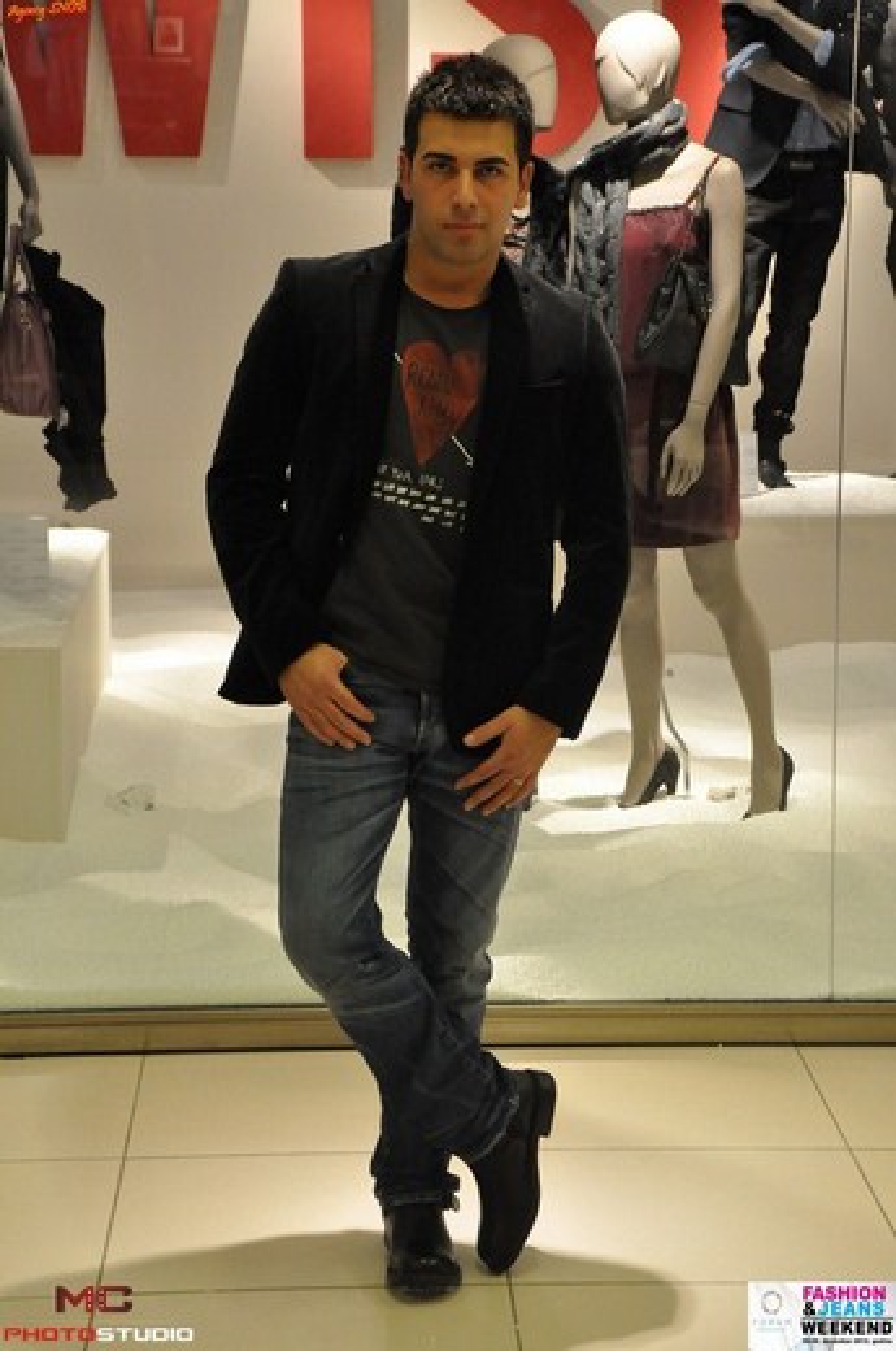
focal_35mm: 87
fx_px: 3259
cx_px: 448
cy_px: 676
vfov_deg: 23.4
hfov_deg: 15.7
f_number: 6.3
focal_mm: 58
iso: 1600
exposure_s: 1/160
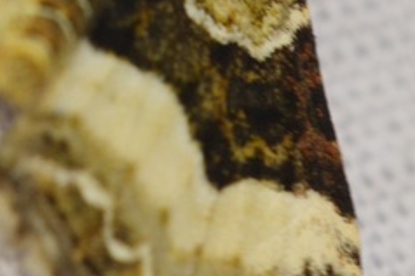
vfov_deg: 1.2
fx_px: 12905
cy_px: -44
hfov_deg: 1.8
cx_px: 99
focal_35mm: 1121
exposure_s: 1/125
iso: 400
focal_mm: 185
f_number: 4.5
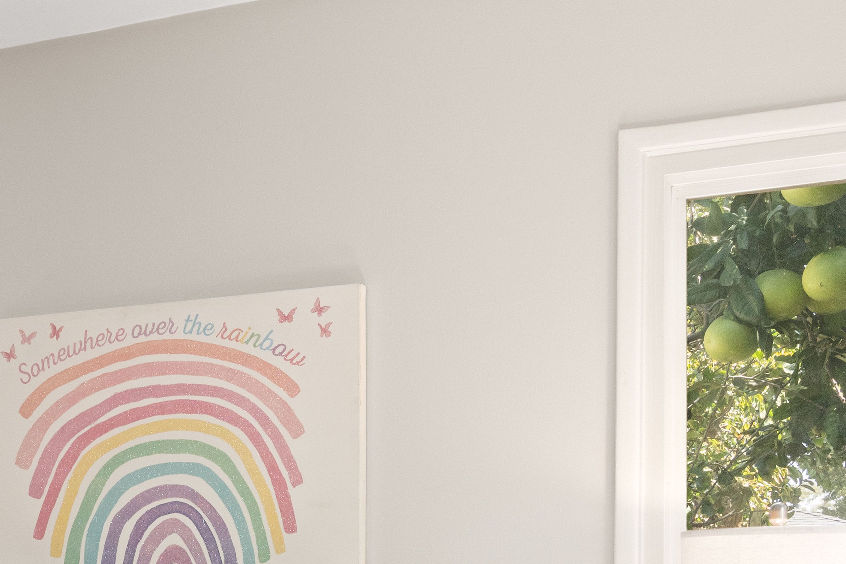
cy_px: 591
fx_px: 1410
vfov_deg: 21.7
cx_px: 115
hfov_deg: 32.1
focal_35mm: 60
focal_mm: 16
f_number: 8
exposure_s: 1/4
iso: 200
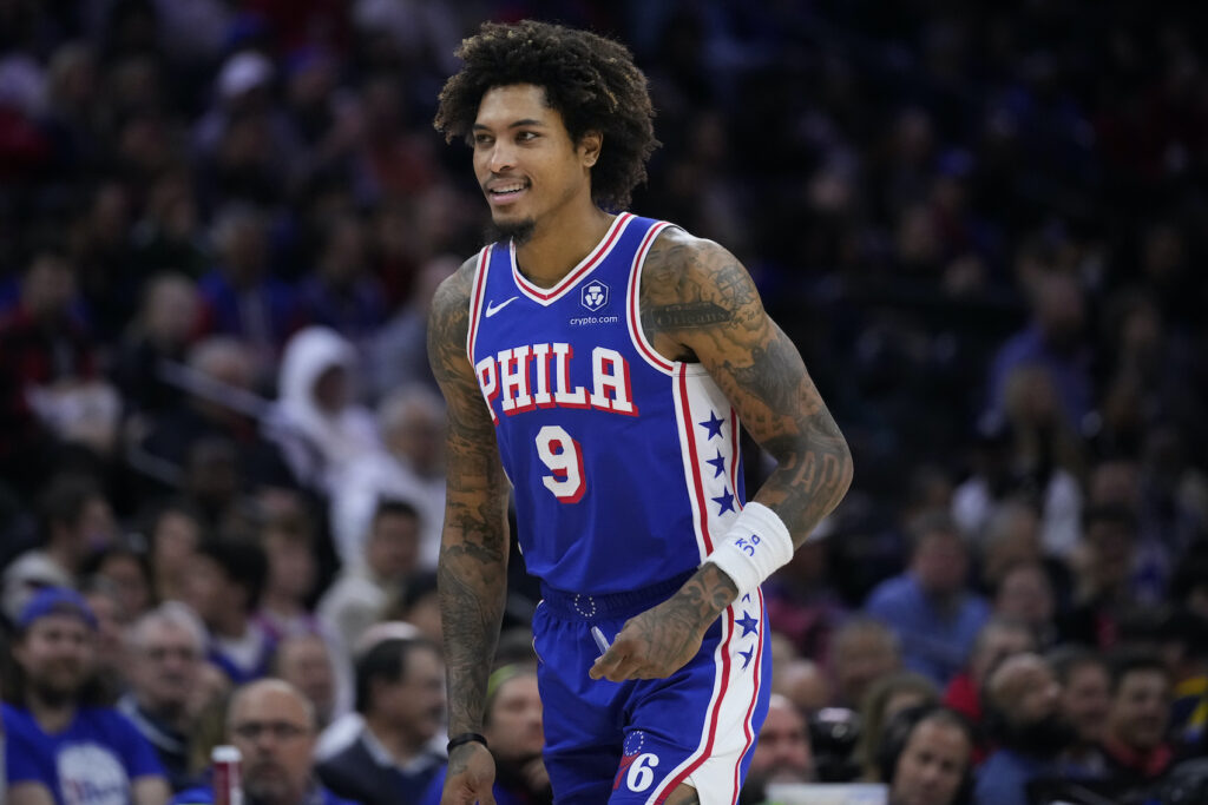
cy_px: 402
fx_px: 6712
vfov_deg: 6.9
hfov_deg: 10.3
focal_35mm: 200
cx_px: 604
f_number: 2.8
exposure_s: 1/2000
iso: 3200
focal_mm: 200
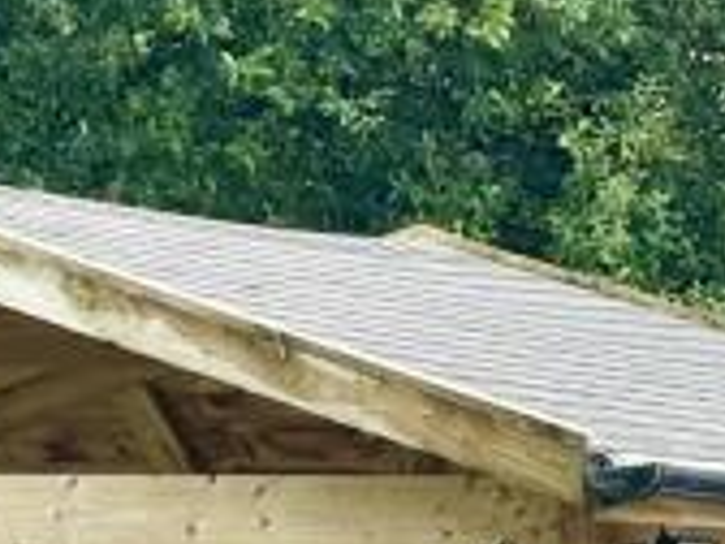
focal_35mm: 317
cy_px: 669
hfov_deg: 6.3
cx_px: 354
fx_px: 6639
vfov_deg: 4.7
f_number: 1.6
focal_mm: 5.96
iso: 32
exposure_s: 1/443
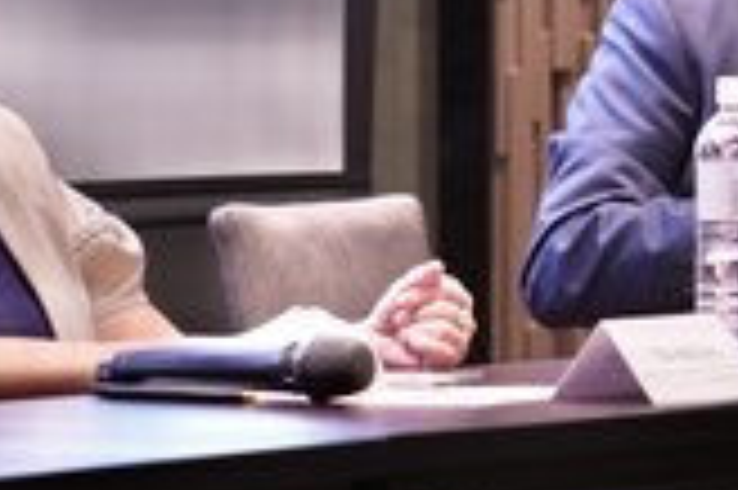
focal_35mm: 265
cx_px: 490
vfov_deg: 5.2
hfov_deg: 7.8
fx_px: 5427
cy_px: 22
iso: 2000
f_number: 4
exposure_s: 1/50
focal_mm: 105
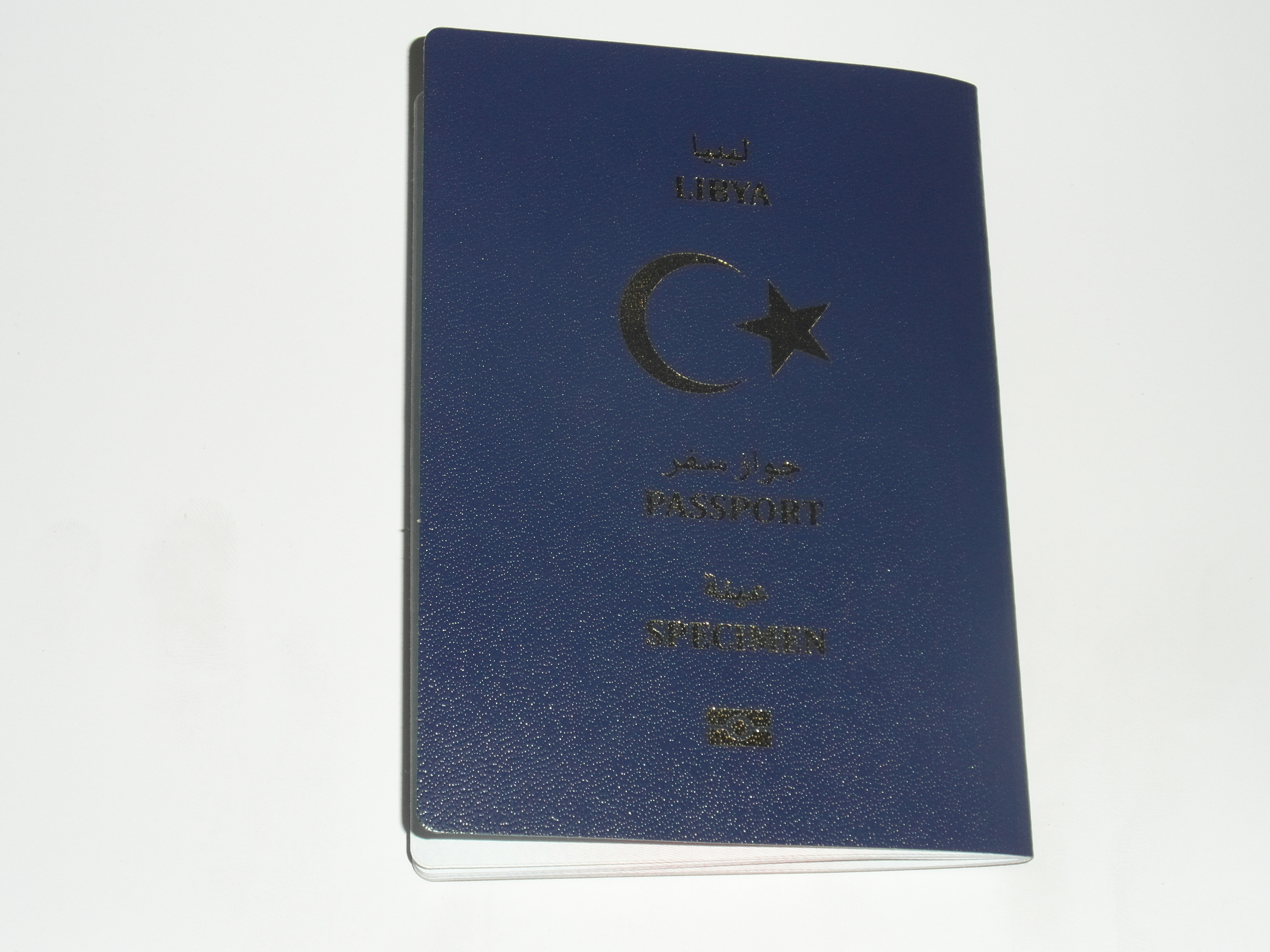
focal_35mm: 88
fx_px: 3229
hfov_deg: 22.3
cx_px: 635
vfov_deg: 16.8
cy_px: 476
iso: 100
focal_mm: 14.3
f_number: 4.4
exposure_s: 1/60
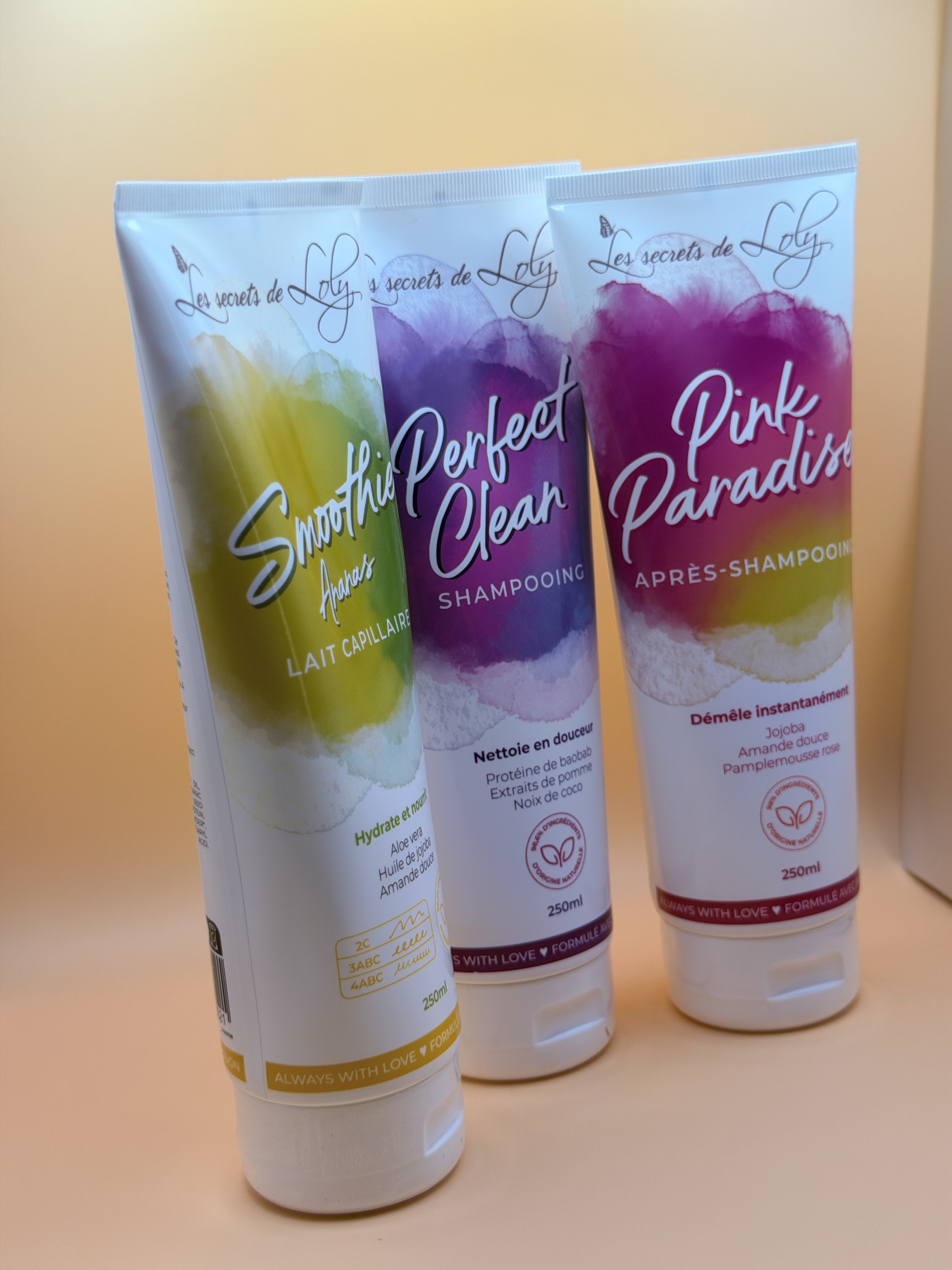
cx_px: 476
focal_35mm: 48
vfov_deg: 39.7
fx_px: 1760
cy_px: 635
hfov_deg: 30.3
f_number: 1.78
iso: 64
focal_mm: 6.76
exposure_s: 1/458
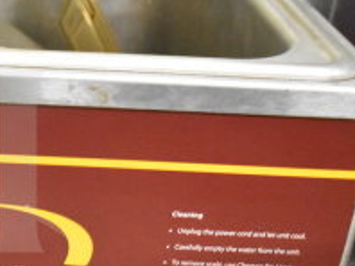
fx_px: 1004
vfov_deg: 15.0
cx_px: -118
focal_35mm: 98
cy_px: 213
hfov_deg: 18.5
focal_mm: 22
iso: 8000
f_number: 3.8
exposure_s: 1/30
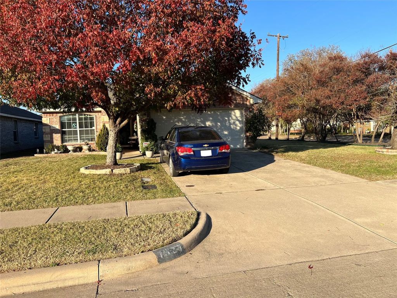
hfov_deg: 67.3
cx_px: 198
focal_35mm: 26
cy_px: 149
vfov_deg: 53.1
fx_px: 298
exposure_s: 1/1972
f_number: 1.5
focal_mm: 5.7
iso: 50
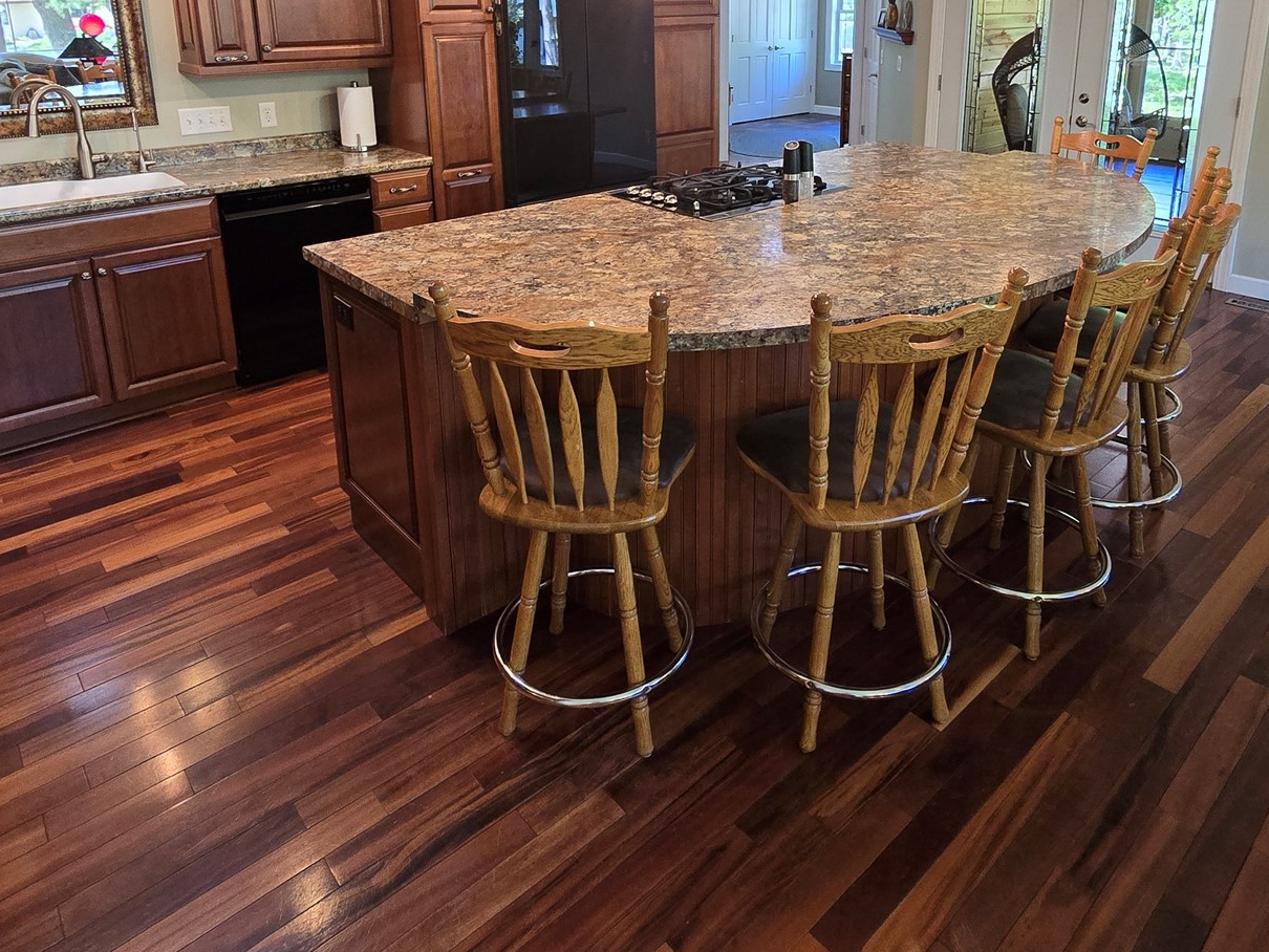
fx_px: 807
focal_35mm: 22
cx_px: 707
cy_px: 198
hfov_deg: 76.1
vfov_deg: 56.9
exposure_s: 1/60
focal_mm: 2.2
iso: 320
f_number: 2.2
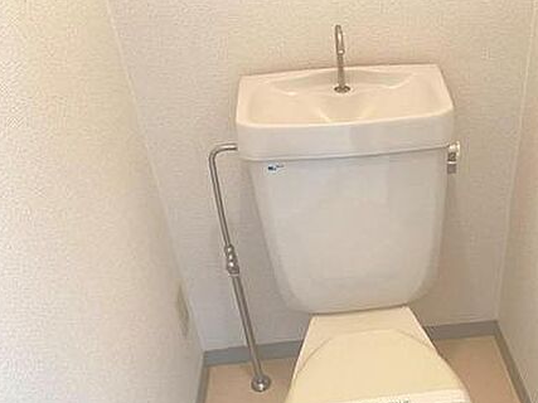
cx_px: 389
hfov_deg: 46.5
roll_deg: +2.6
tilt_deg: -37.1
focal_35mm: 39
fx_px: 606
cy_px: 258
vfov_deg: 36.5
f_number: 1.8
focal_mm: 4.25
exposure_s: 1/60
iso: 200
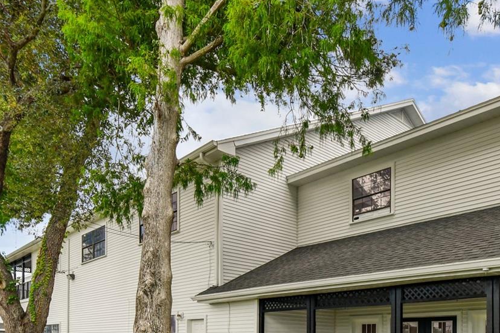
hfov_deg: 63.5
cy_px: 311
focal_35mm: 29
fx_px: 403
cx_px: 280
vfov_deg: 40.8
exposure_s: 1/100
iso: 100
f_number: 7.1
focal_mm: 10
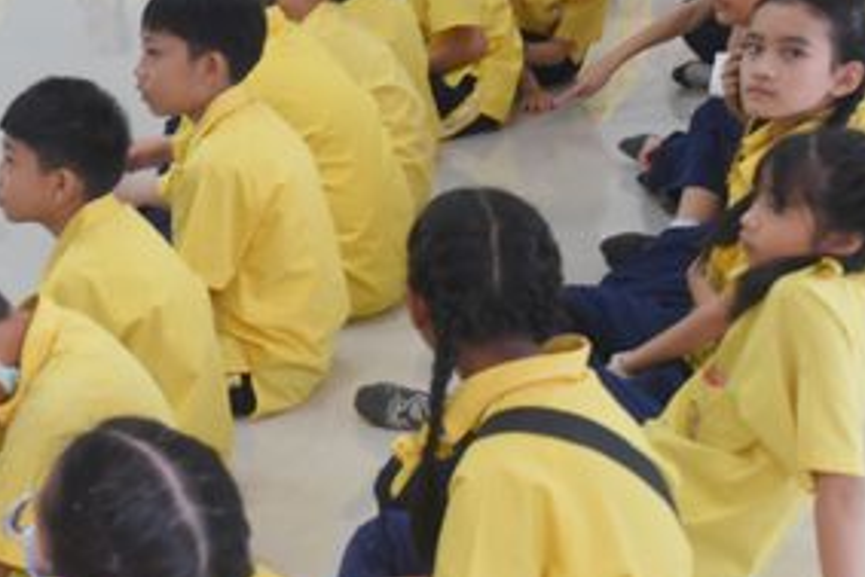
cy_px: 208
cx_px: 101
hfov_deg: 19.0
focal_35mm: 106
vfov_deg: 12.9
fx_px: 2548
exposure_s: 1/60
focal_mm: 50
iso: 2500
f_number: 4
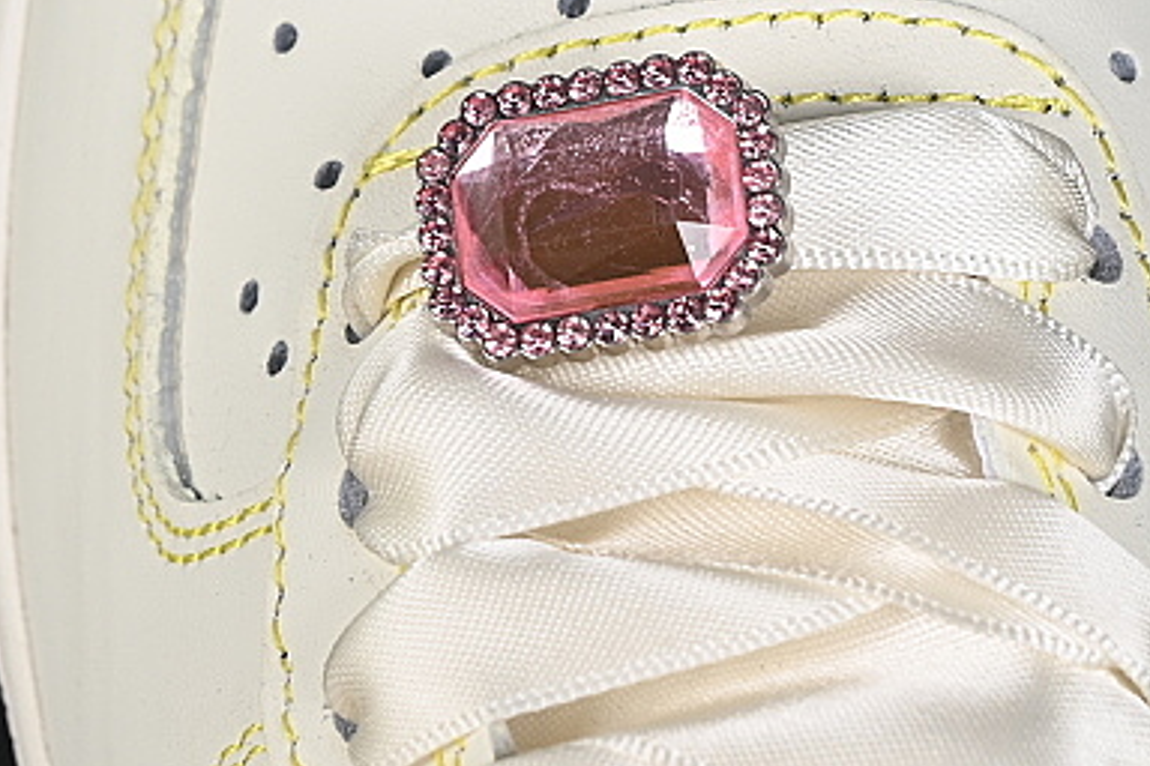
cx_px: 629
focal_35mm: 211
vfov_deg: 6.5
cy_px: 96
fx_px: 6740
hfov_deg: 9.8
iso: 160
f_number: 7.1
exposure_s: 1/80
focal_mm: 50
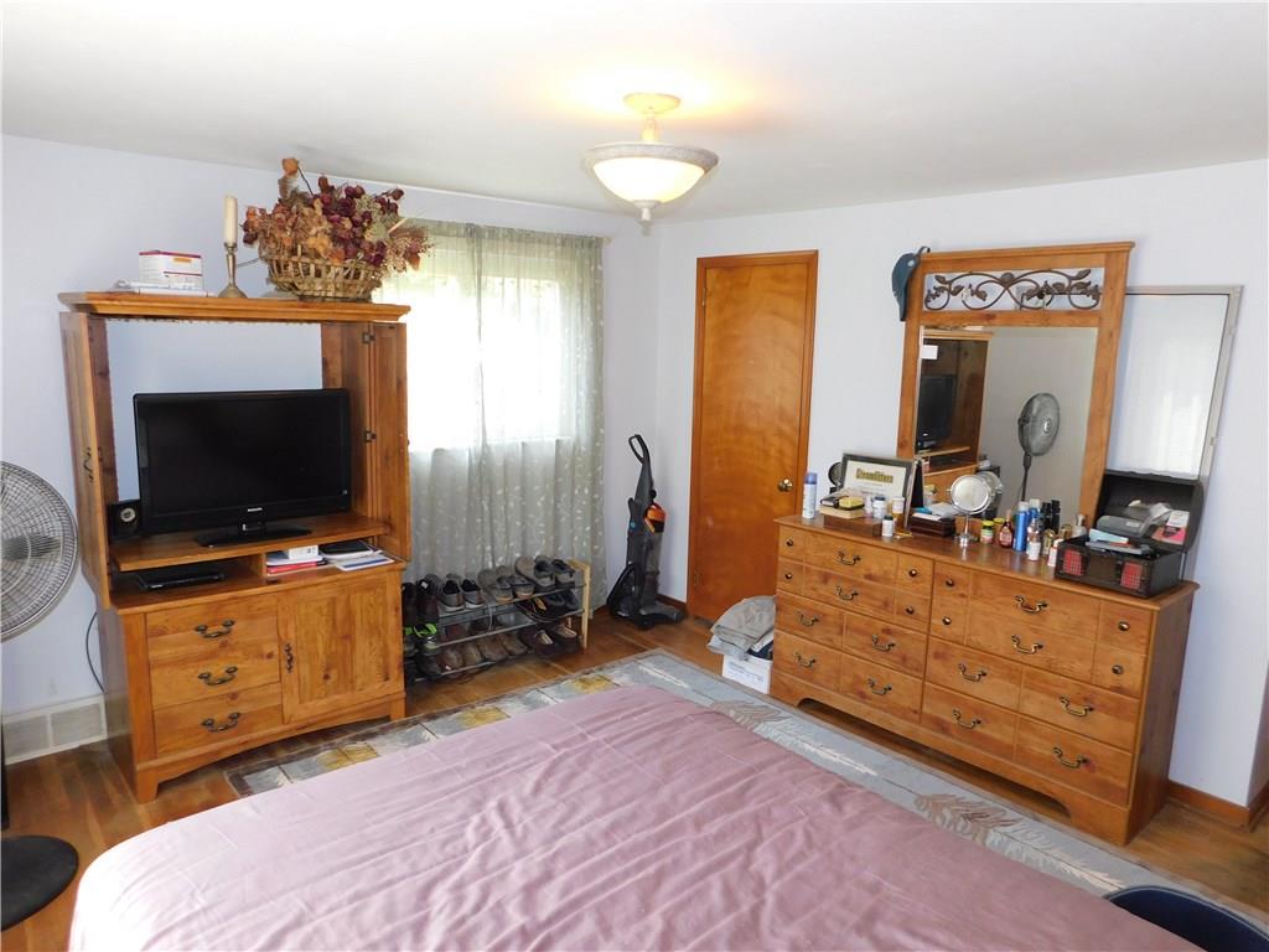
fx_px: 843
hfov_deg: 73.9
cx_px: 634
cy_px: 476
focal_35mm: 23
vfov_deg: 58.9
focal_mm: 4
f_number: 3
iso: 200
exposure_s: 1/30
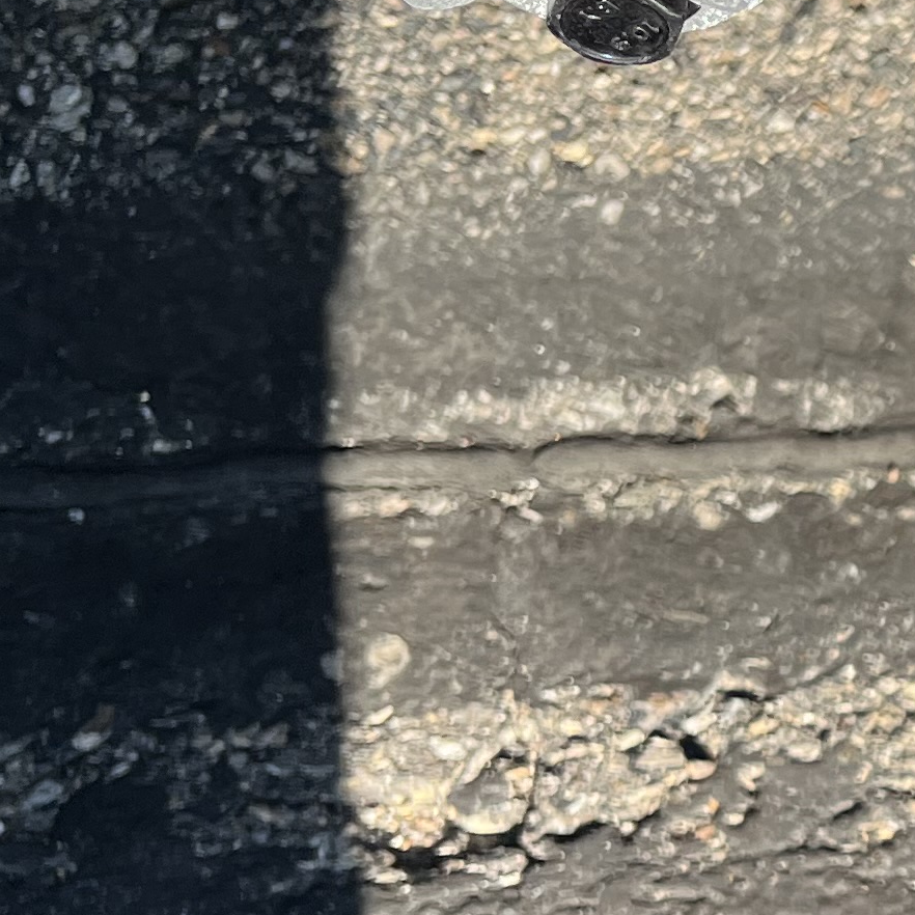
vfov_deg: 16.5
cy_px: 740
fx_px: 3140
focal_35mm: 105
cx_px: 1526
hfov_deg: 14.9
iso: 50
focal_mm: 5.1
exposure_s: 1/727
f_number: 1.6
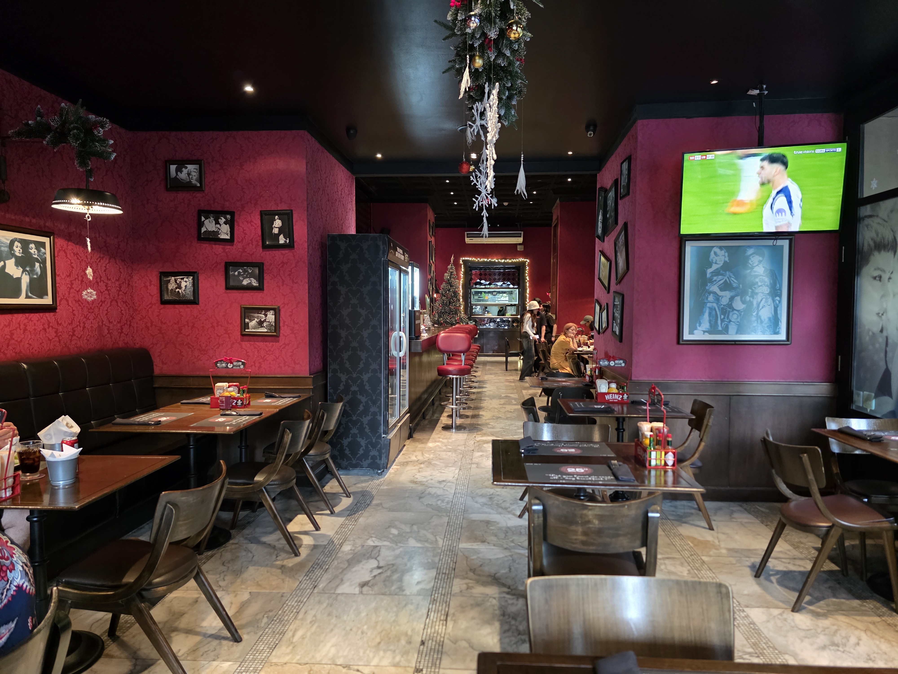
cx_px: 449
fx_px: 597
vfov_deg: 58.9
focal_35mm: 23
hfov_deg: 73.9
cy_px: 337
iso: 640
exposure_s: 1/50
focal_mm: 6.3
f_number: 1.7
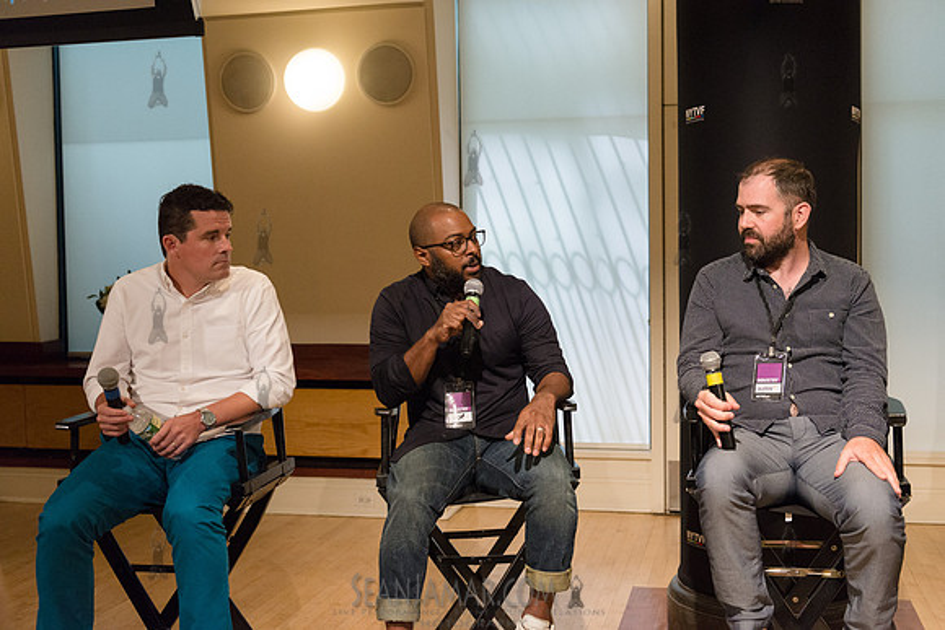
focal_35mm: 44
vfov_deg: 30.5
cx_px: 472
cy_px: 315
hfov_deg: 44.5
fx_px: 1155
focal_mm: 44
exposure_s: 1/1000
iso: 3200
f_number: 3.5
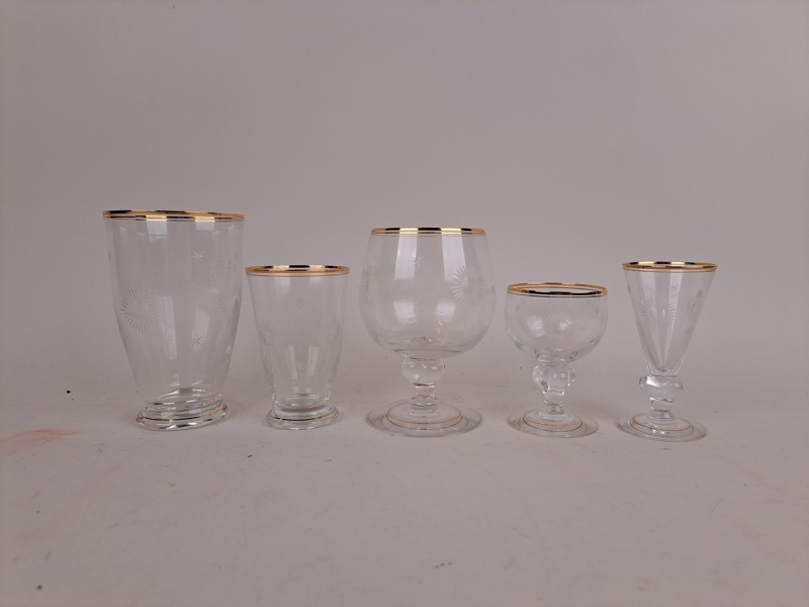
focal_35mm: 24
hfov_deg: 71.6
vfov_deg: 56.8
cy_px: 304
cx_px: 404
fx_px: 561
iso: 50
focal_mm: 5.23
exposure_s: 1/131
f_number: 1.8
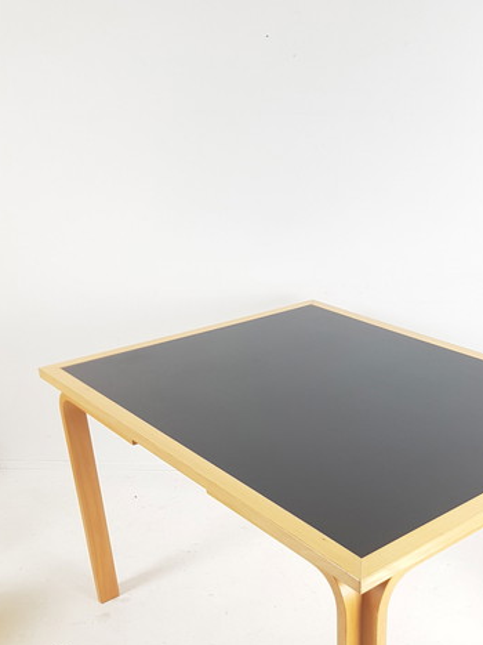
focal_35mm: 38
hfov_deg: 37.0
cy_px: 461
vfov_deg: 47.7
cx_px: 349
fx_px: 707
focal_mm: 4.2
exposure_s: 1/50
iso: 64
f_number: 1.7
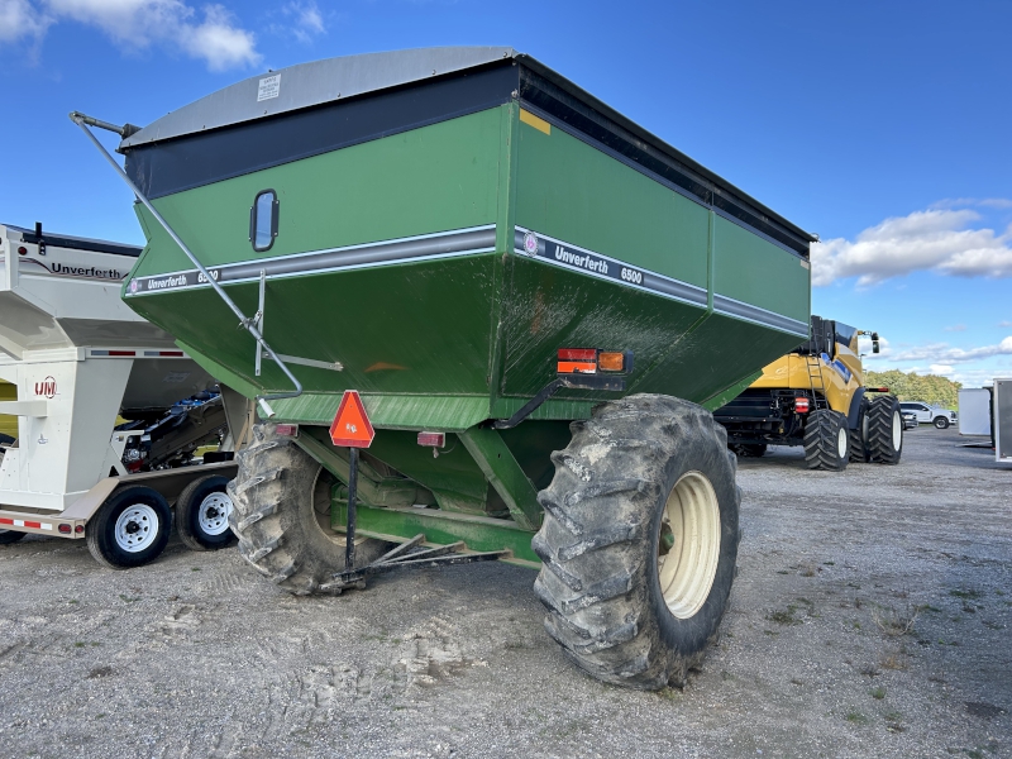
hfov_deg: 67.3
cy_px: 380
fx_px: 760
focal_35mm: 26
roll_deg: +0.2
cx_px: 506
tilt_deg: +3.5
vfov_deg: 53.1
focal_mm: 5.7
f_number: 1.5
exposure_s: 1/982
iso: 50
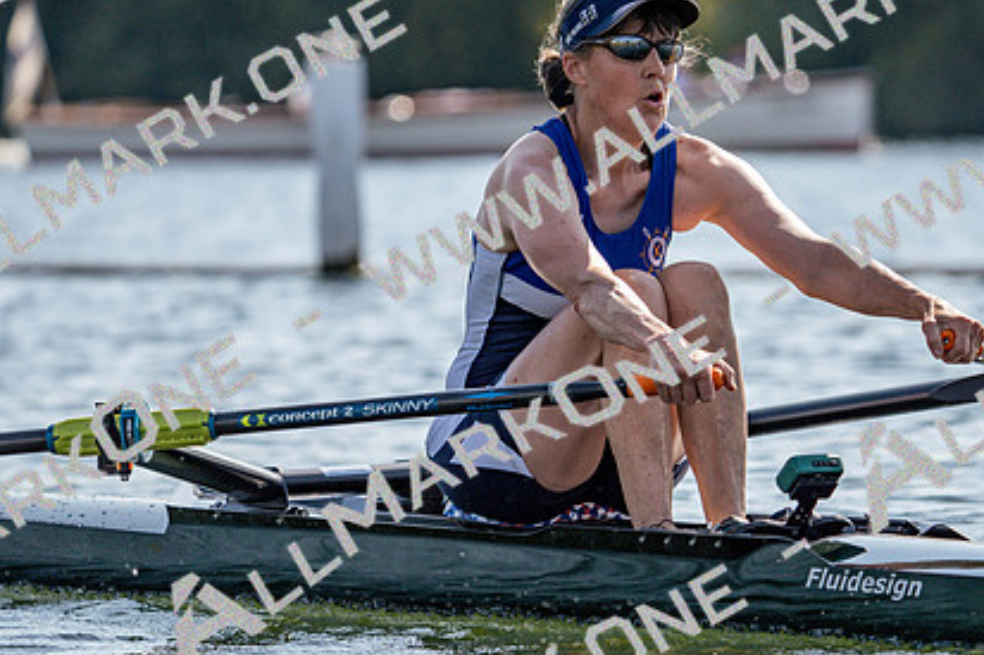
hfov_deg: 5.1
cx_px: 655
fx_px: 11092
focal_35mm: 406
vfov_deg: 3.4
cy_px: 308
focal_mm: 289
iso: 125
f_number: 5.6
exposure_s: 1/1600
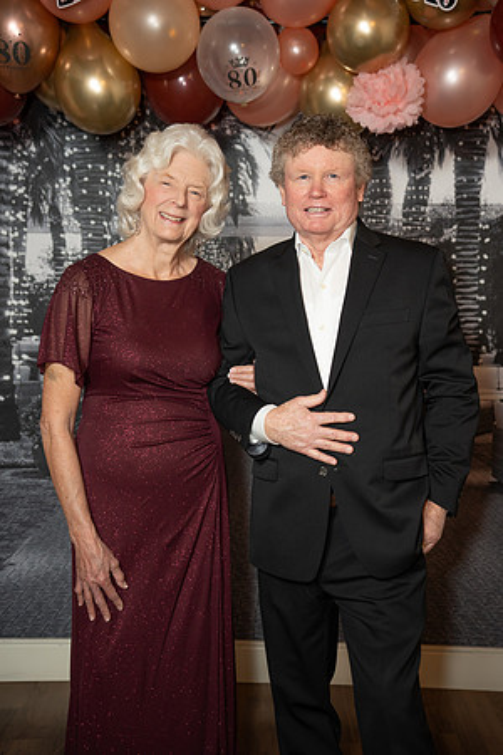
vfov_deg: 39.5
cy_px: 378
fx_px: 1052
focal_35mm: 50
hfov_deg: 26.9
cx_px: 252
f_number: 2.8
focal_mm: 50.2
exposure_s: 1/160
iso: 1000
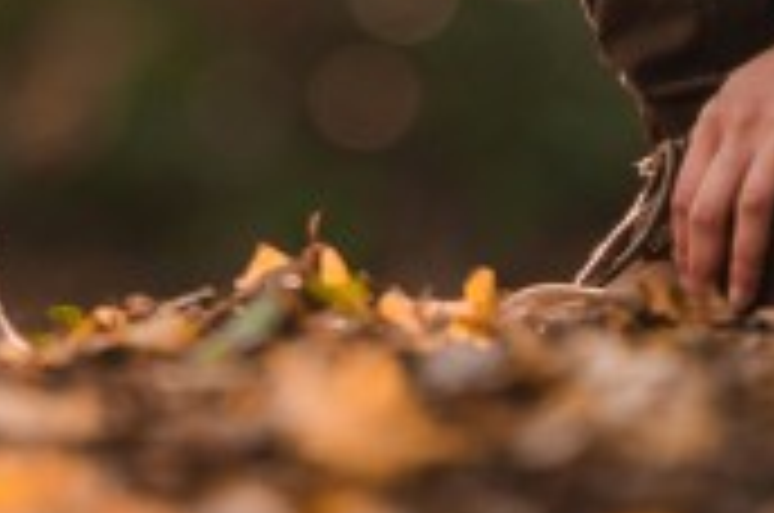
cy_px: -630
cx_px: 238
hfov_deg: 2.0
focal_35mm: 1014
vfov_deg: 1.3
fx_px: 21760
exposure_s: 1/1000
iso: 200
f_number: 2
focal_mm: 200
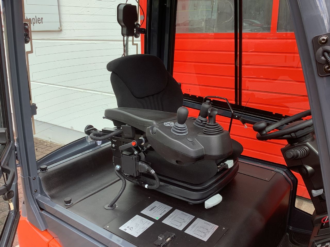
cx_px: 165
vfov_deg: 45.4
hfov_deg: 58.4
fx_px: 296
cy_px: 124
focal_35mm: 31
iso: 25
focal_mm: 3.3
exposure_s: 1/106
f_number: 2.4
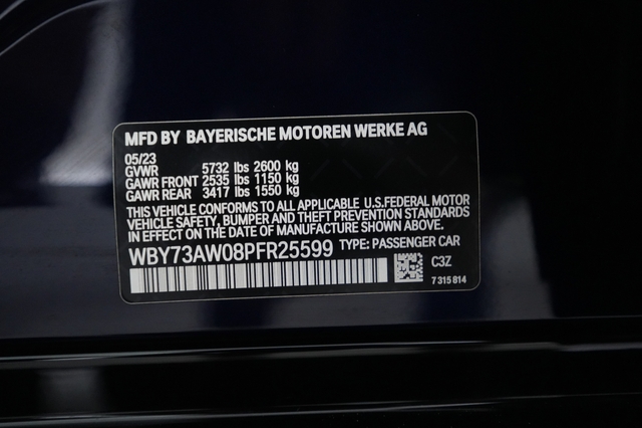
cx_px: 321
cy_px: 214
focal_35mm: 28
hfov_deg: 65.5
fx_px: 499
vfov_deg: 46.4
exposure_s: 1/200
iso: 6400
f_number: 2.8
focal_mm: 28
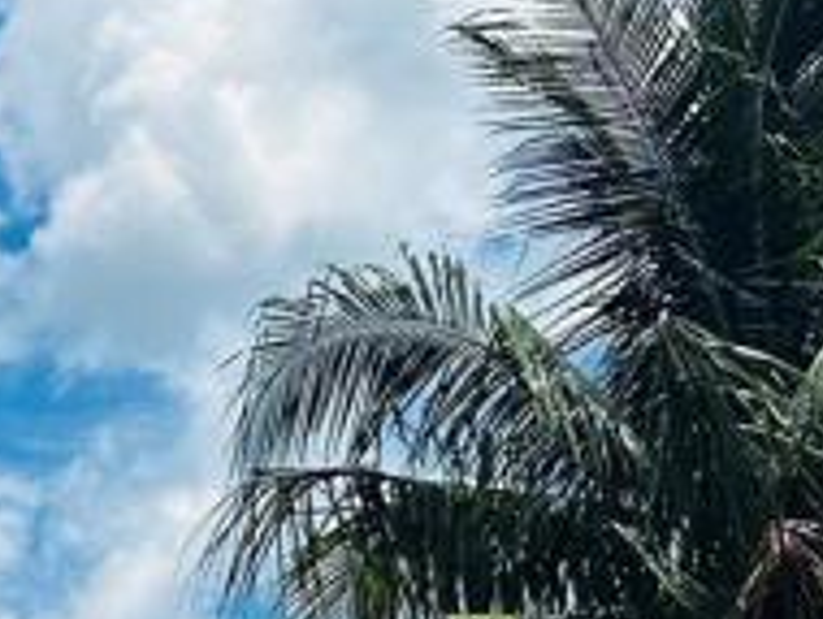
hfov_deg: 15.1
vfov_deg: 11.3
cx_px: -381
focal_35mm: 121
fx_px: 2880
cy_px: 1164
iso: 80
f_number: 1.78
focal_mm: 6.86
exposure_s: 1/4762
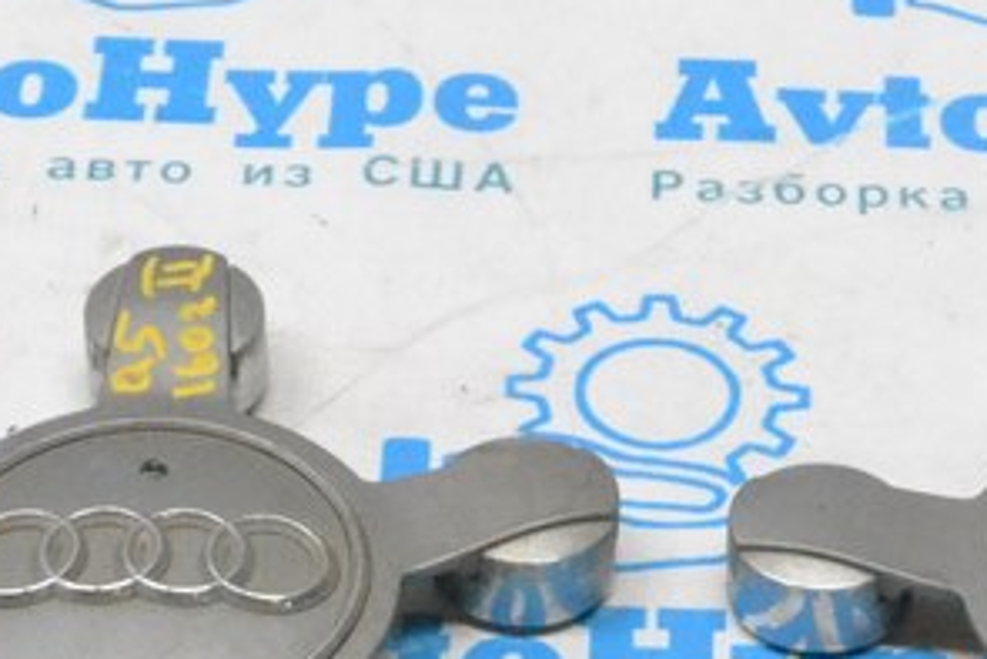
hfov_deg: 13.2
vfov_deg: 8.6
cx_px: 599
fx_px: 4279
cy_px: 982
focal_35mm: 156
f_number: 13
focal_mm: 30
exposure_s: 1/100
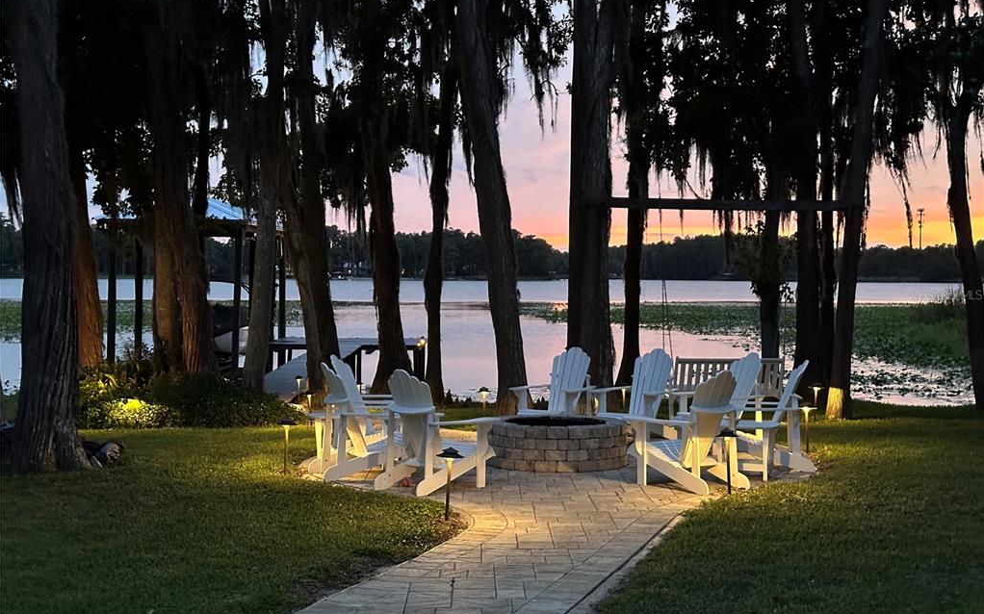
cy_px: 294
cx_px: 492
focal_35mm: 51
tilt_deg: -1.3
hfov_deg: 39.6
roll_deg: -0.7
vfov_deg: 25.3
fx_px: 1367
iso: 640
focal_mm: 6.86
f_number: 1.78
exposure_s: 1/30
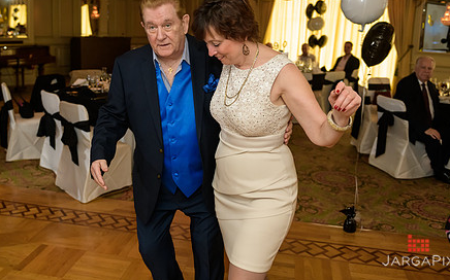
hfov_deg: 51.3
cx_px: 182
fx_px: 466
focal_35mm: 38
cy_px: 89
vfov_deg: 33.2
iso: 1000
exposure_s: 1/125
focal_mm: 28
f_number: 3.2
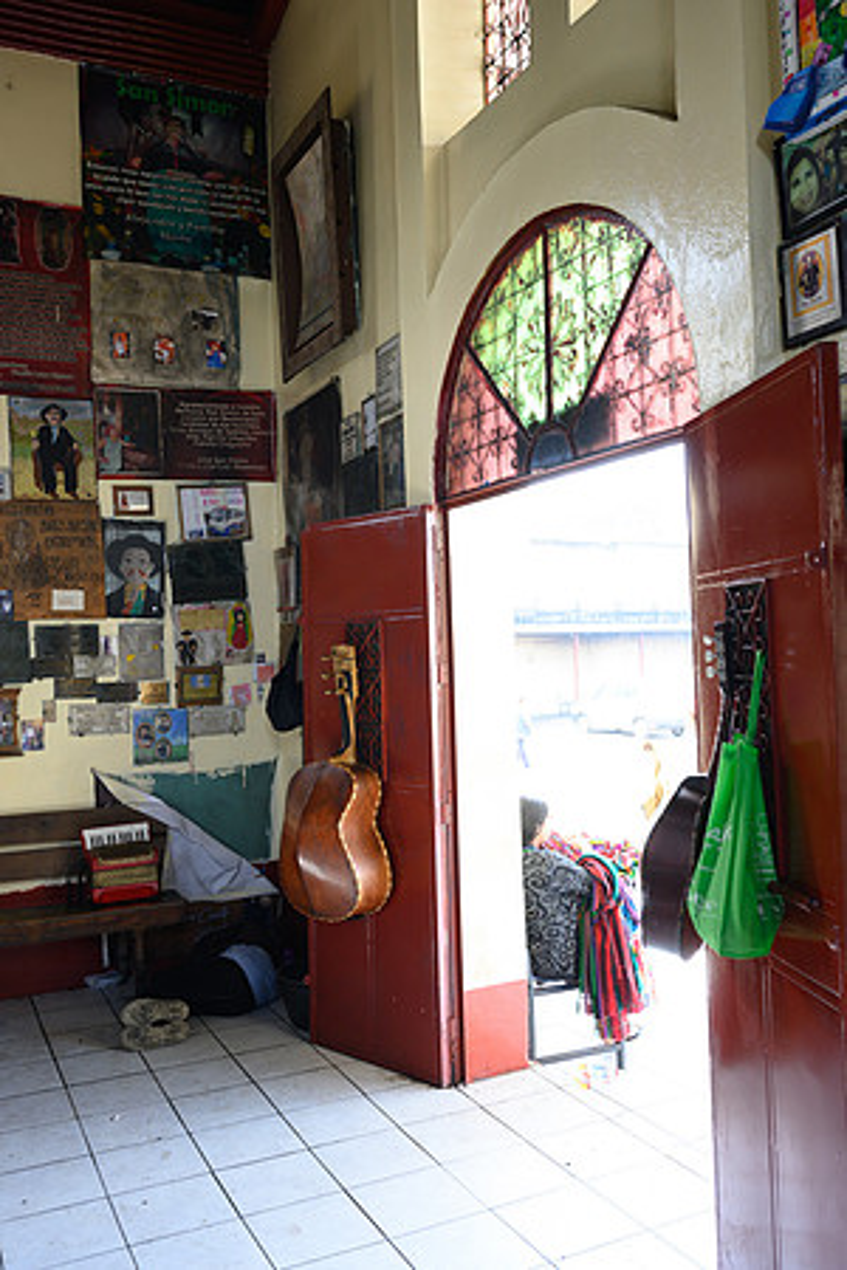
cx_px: 424
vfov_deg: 61.9
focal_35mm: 30
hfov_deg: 43.6
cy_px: 635
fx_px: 1059
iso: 500
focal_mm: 30
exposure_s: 1/80
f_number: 4
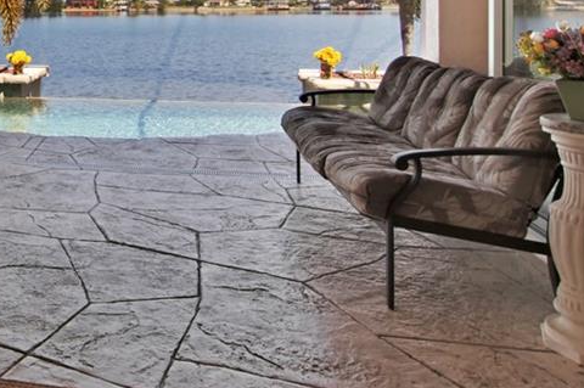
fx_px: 519
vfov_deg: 37.0
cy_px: 4
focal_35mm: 32
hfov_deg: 49.9
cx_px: 26
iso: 100
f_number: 11
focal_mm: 10
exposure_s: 1/25
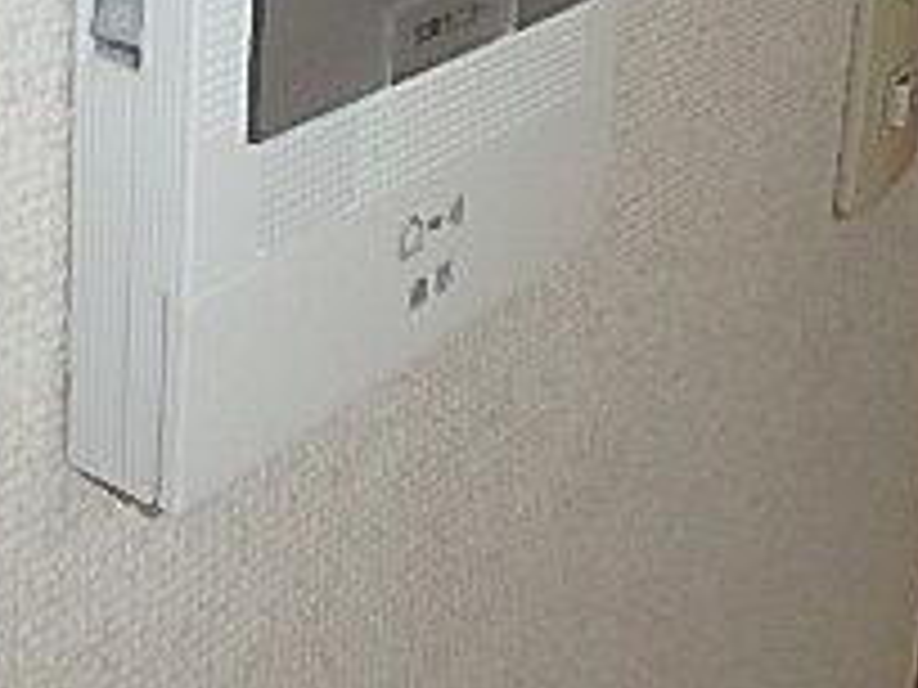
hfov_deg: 29.4
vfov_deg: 20.6
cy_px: -171
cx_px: 508
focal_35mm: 66
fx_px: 1750
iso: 320
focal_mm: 3.7
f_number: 3.5
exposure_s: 1/30
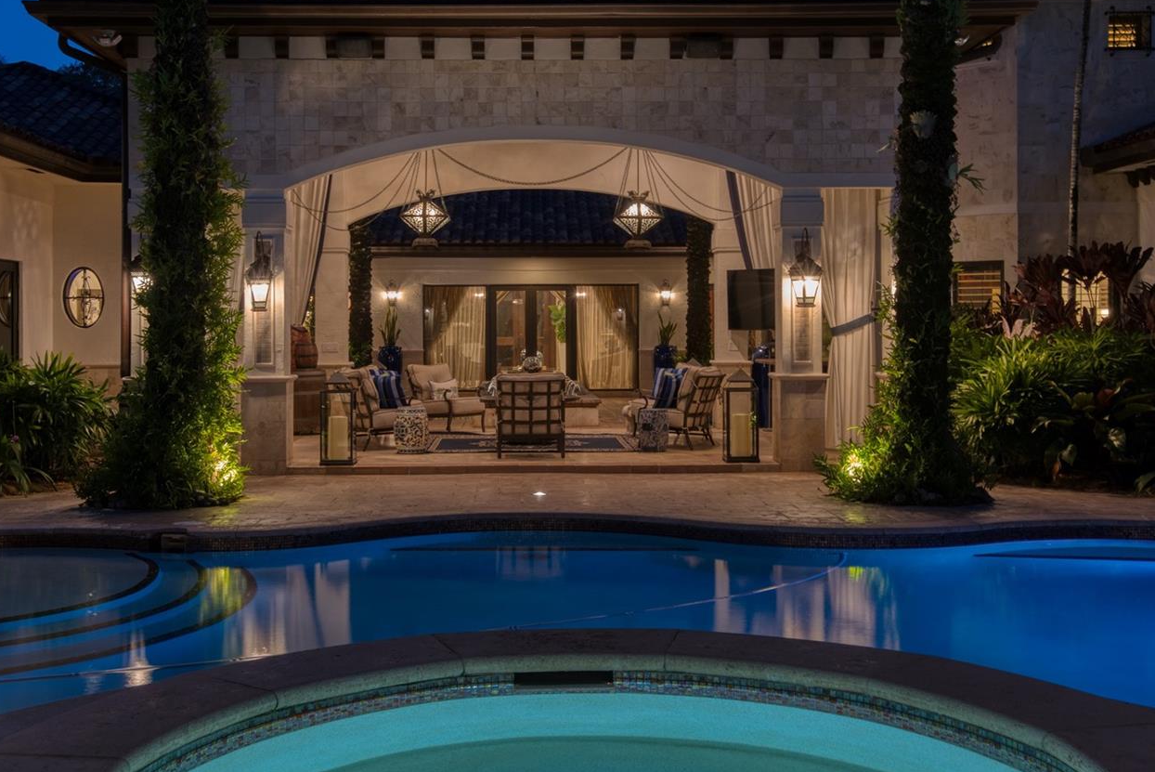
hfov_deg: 43.6
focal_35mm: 45
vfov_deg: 29.8
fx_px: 1445
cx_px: 553
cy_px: 319
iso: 100
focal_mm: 35
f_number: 11
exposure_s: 4
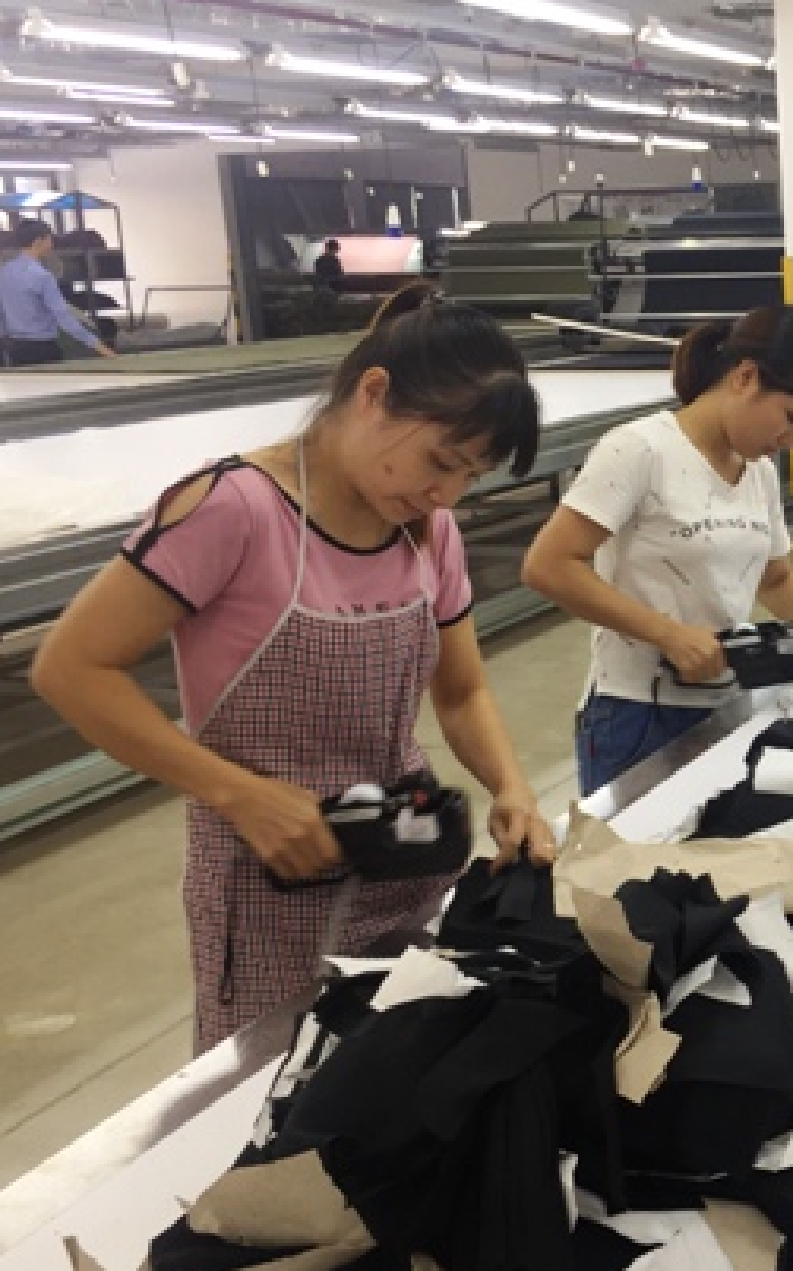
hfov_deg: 24.3
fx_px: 1696
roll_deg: -0.6
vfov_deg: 41.0
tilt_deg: -16.7
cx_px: 910
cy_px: 734
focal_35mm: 49
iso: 40
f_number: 2.2
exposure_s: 1/50
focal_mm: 4.15
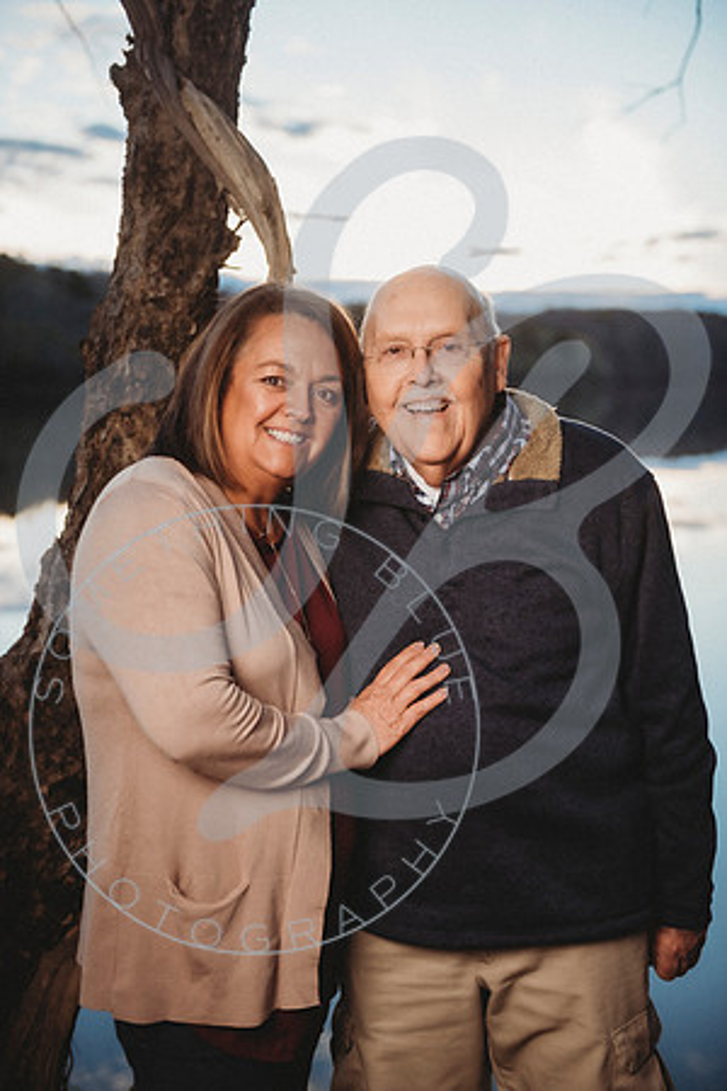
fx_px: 1514
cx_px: 364
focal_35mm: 50
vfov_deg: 39.6
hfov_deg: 27.0
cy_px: 546
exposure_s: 1/400
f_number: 2.8
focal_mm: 50
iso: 200
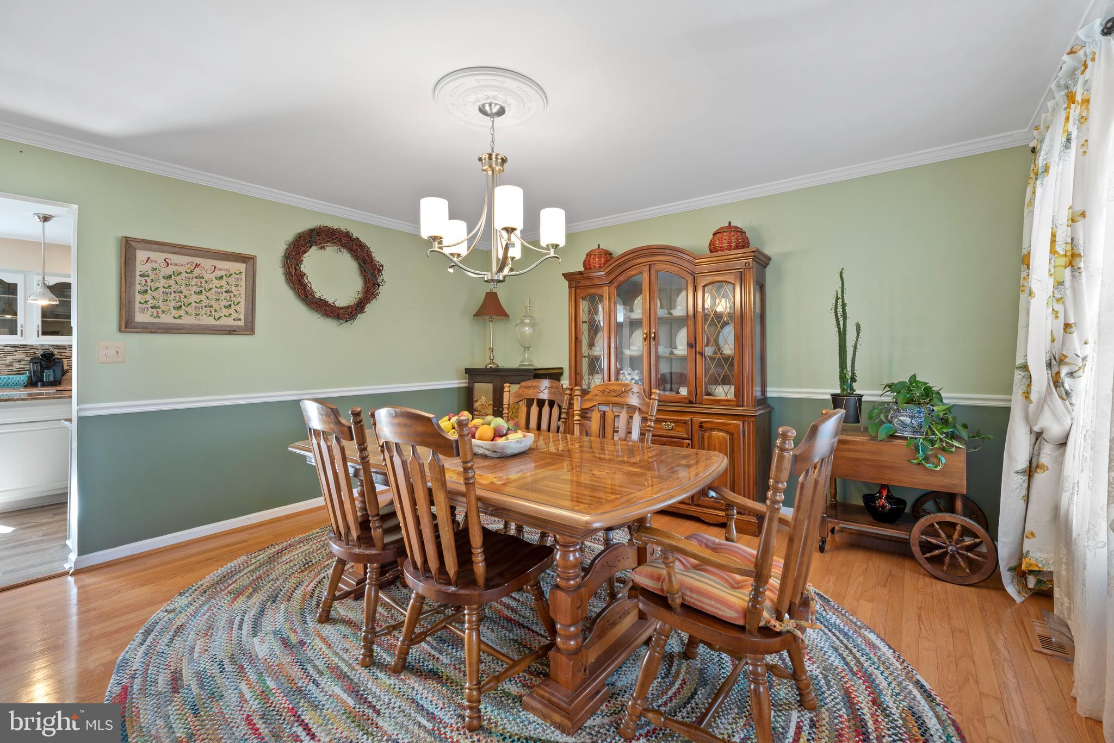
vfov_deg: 81.3
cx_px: 557
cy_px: 372
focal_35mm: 14
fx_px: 433
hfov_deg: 104.2
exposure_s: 3
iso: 100
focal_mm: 14
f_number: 8
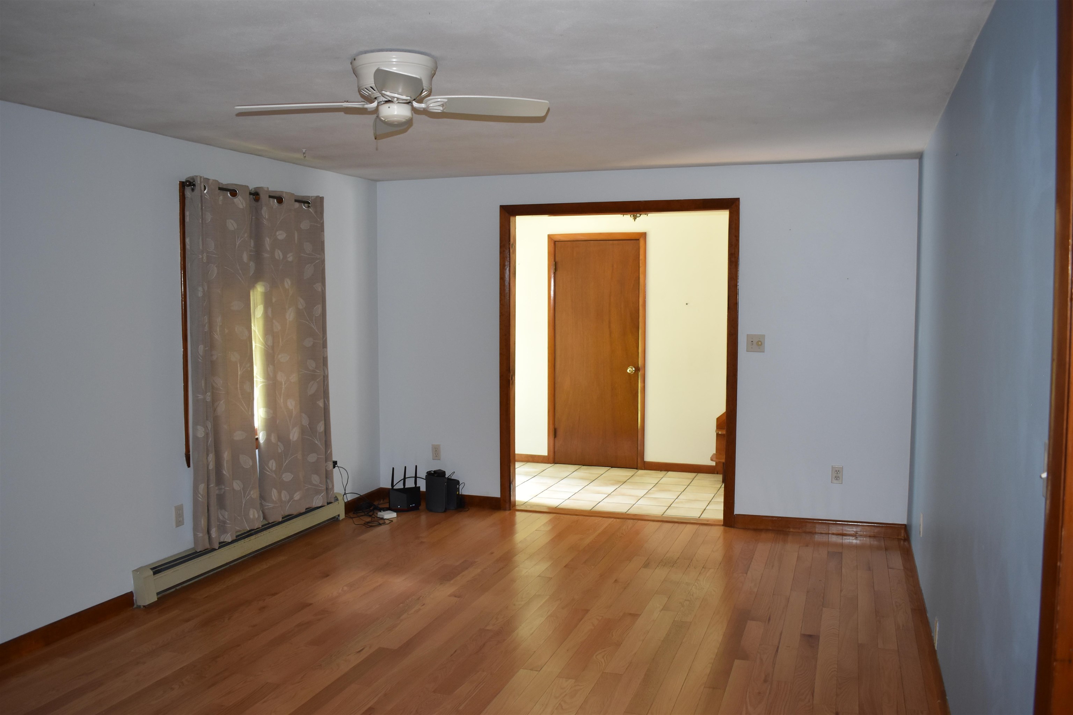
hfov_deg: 61.9
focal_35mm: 30
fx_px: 894
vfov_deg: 43.6
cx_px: 536
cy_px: 358
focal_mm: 20
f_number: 4
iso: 800
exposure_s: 1/60
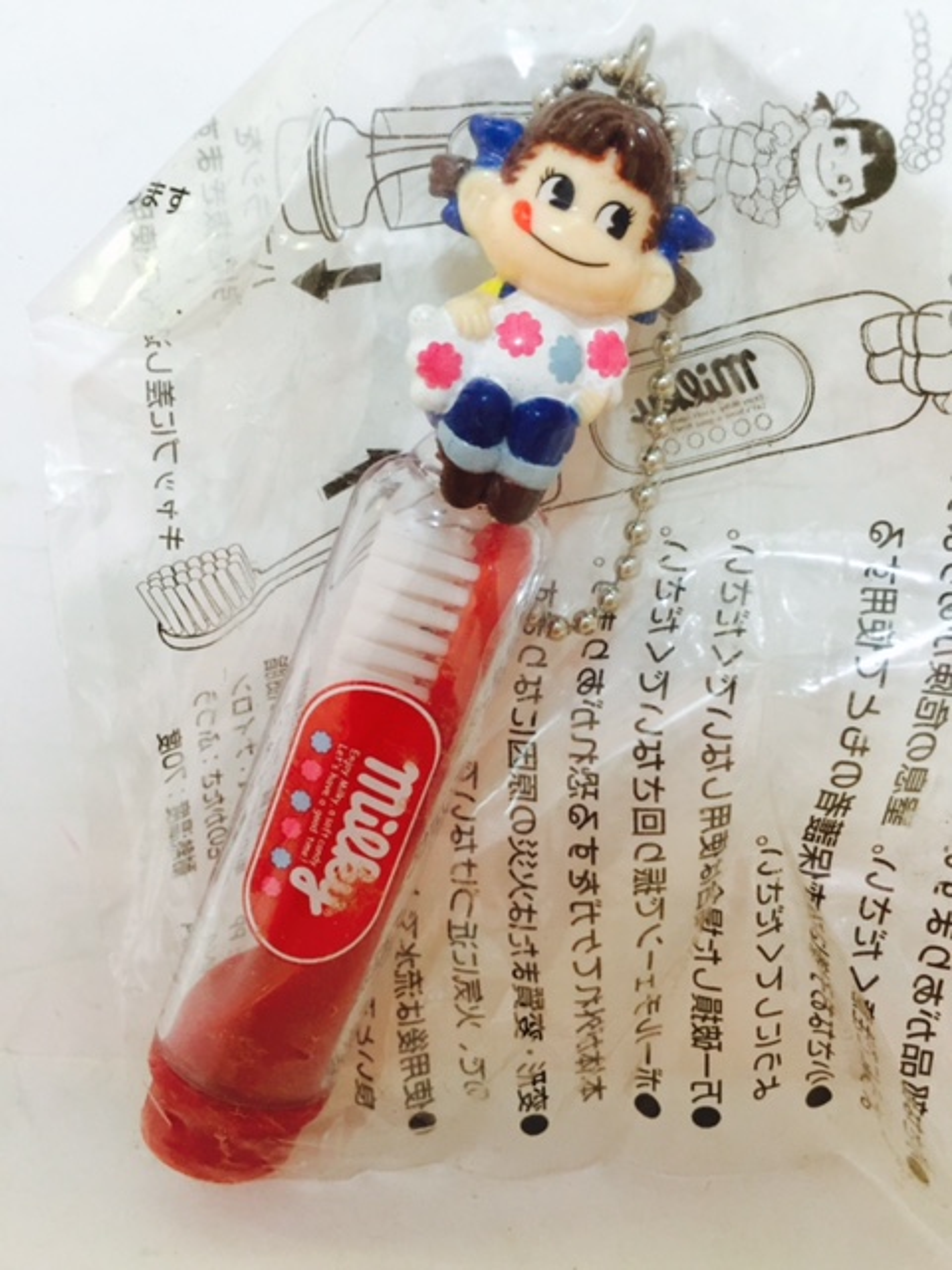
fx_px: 1063
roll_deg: +2.6
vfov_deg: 61.7
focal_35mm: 29
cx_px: 476
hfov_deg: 48.2
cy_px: 635
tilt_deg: -31.7
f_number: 2.2
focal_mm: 4.15
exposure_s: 1/33
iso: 160
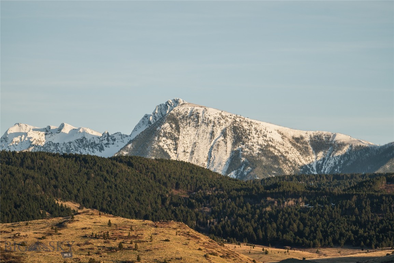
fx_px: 2078
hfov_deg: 10.8
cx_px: 197
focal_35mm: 190
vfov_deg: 7.2
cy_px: 132
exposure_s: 1/800
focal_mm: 190
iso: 100
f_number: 4
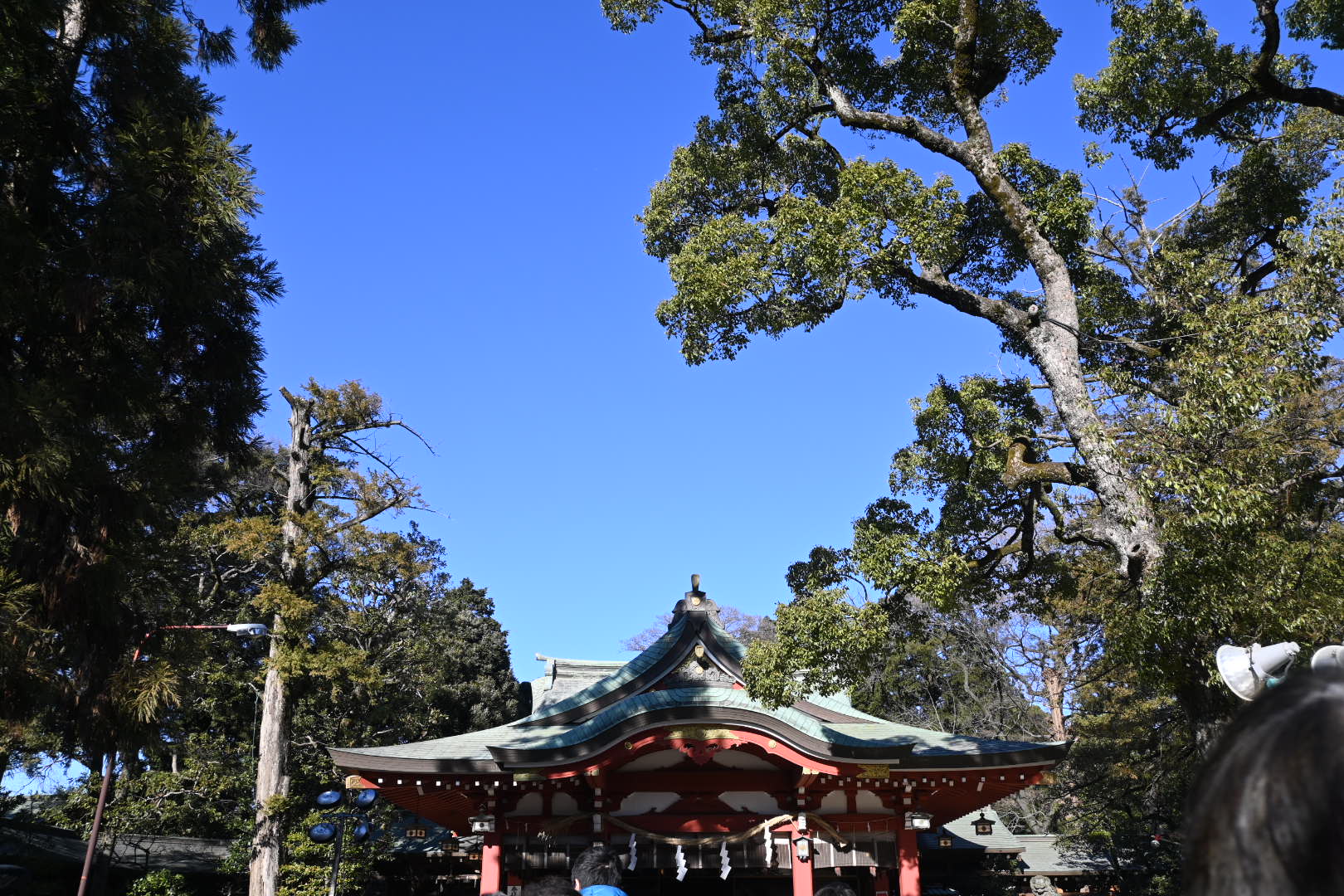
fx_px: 1176
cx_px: 672
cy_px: 448
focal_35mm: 32
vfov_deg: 41.7
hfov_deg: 59.5
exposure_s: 1/250
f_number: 6.3
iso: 100
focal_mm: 21
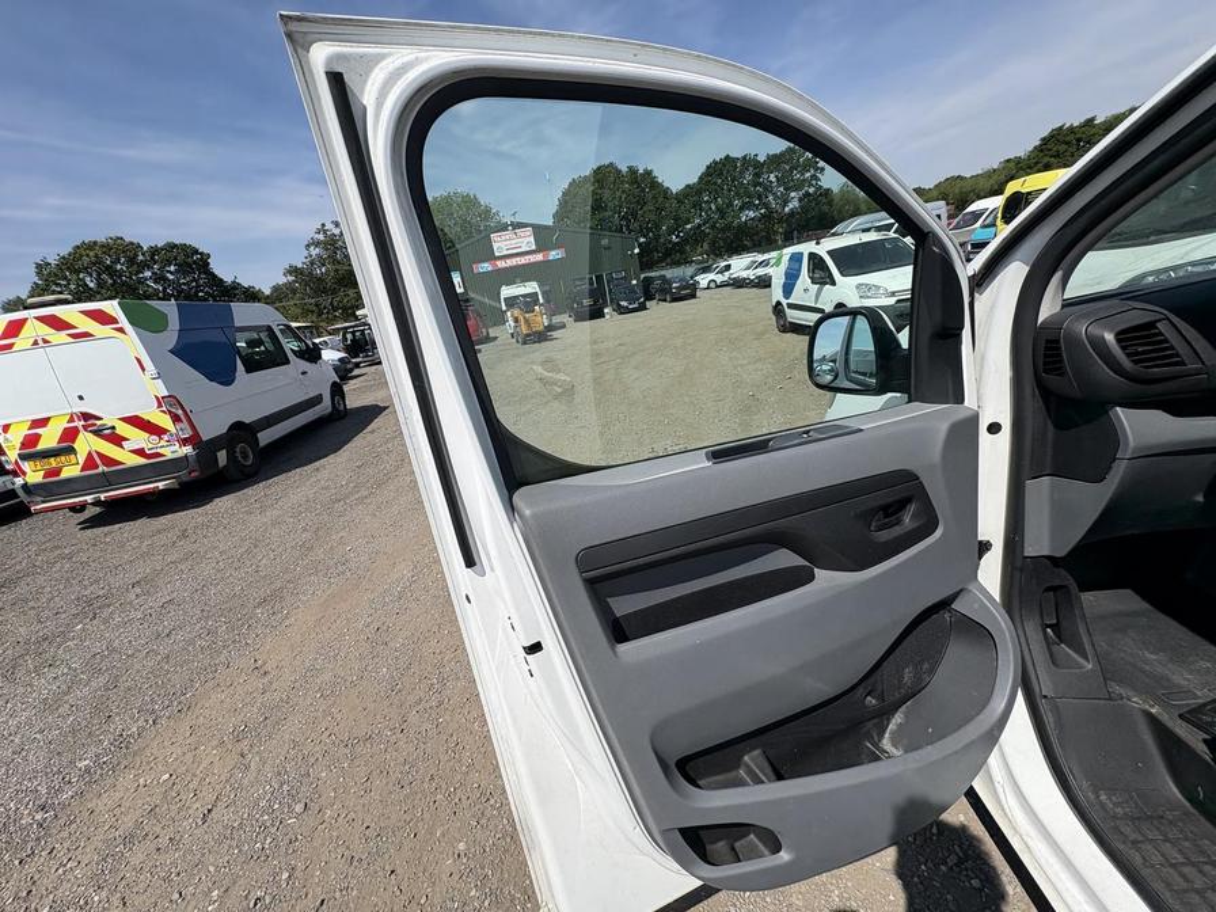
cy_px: 456
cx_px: 608
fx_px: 492
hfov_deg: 102.1
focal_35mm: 14
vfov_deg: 85.7
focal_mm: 2.22
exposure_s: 1/1567
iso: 50
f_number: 2.2
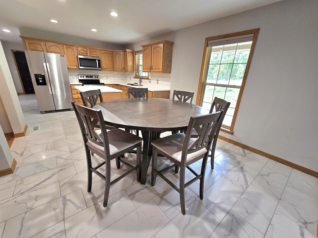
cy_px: 119
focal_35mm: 13
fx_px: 119
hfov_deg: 106.2
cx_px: 159
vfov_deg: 89.9
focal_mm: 2.2
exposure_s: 1/60.2
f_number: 2.2
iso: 160
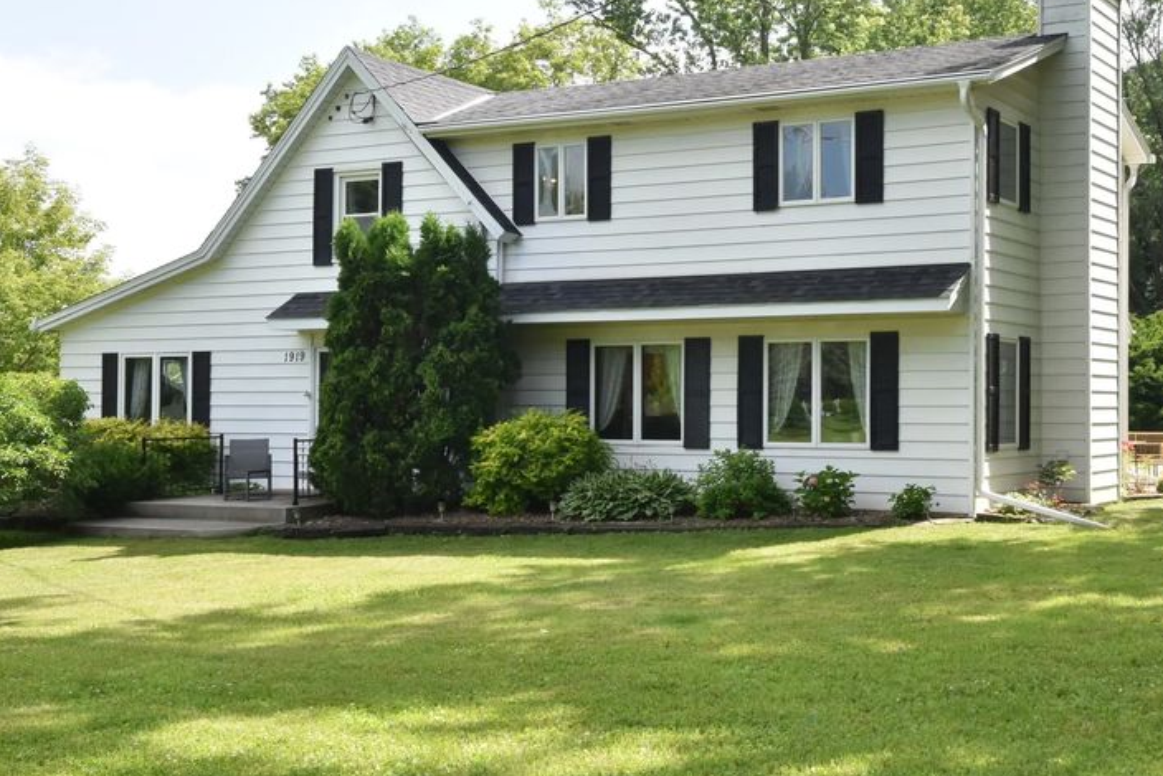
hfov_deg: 40.5
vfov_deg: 28.1
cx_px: 791
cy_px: 372
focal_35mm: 48
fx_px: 1551
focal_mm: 22
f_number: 11
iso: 800
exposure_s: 1/500
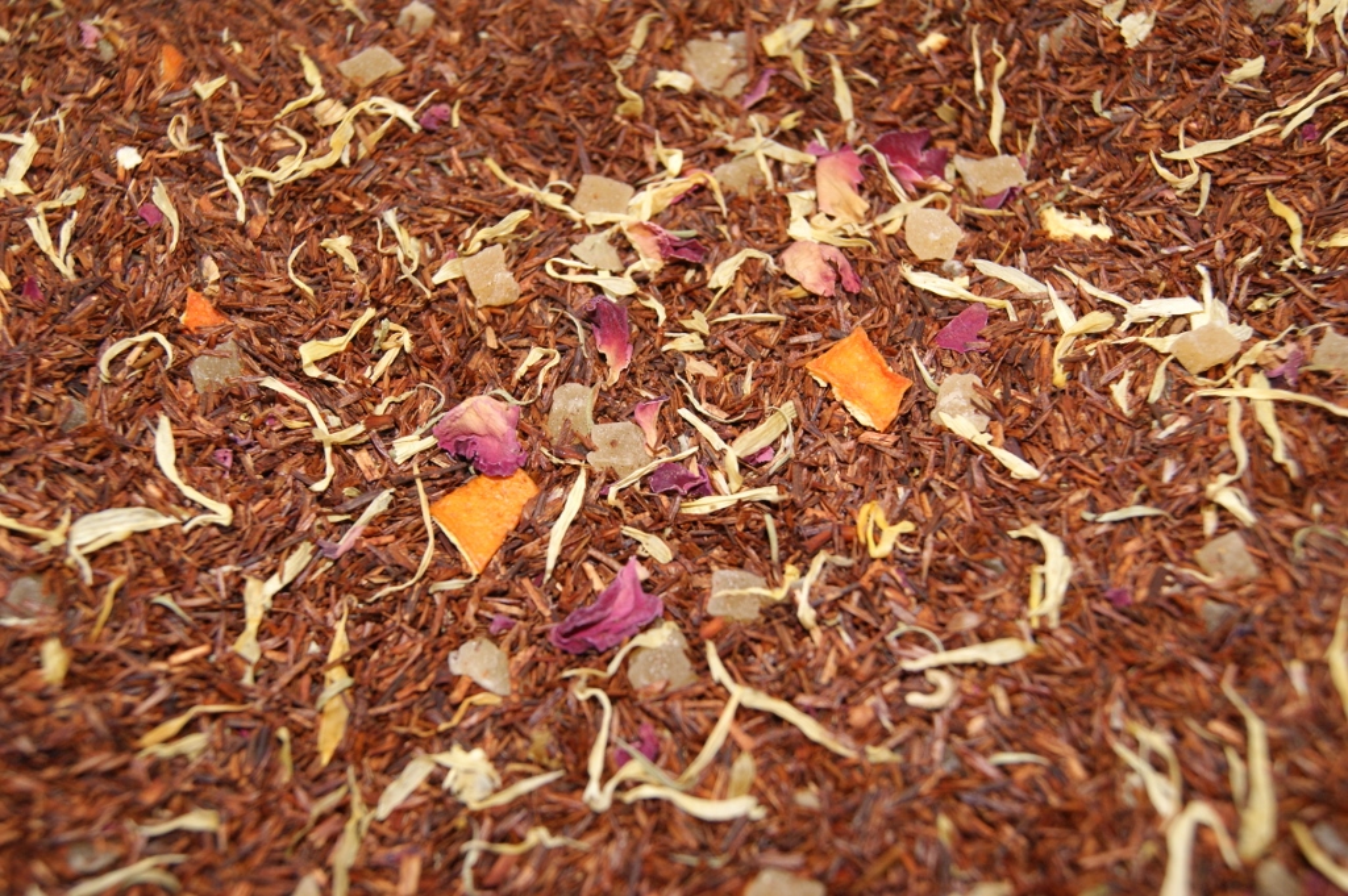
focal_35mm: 45
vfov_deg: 29.8
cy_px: 448
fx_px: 1684
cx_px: 674
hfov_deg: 43.6
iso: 400
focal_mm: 30
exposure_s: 1/60
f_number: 5.6
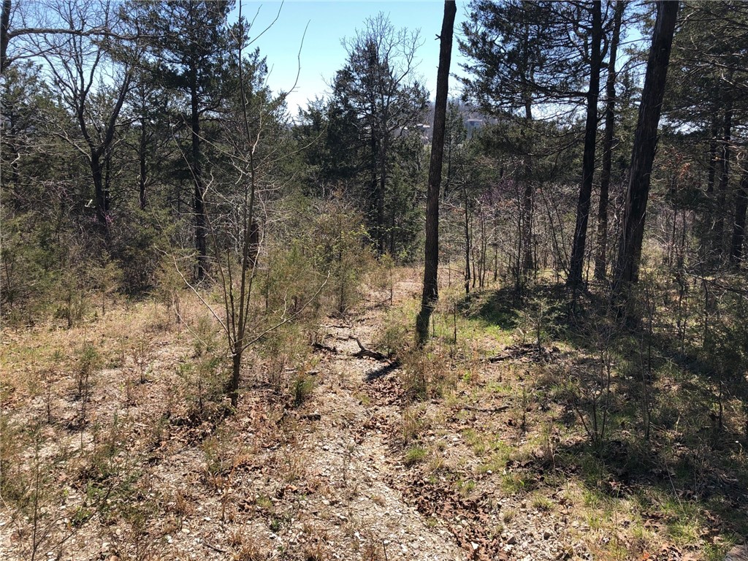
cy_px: 280
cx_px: 374
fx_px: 605
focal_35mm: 28
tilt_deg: -12.2
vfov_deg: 49.7
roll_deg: -0.9
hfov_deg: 63.4
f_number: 1.8
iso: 20
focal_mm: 3.99
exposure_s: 1/1000
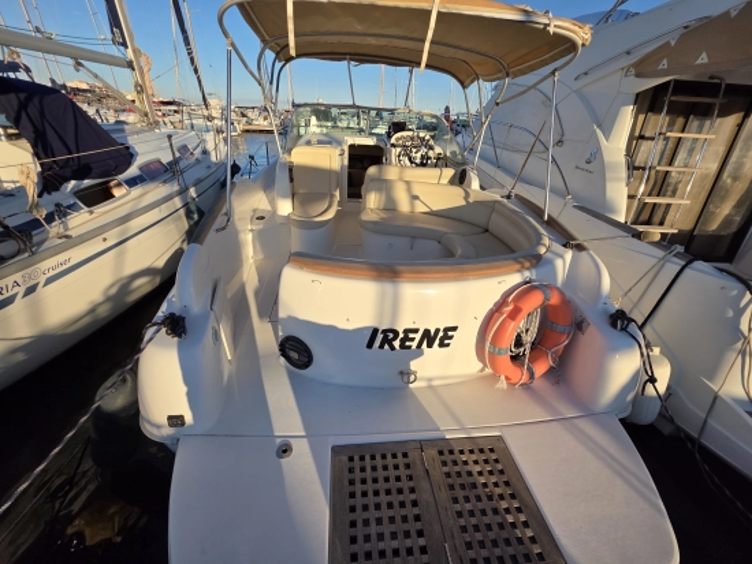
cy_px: 282
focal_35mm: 13
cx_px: 376
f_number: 1.9
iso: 40
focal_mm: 2.2
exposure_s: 1/2027
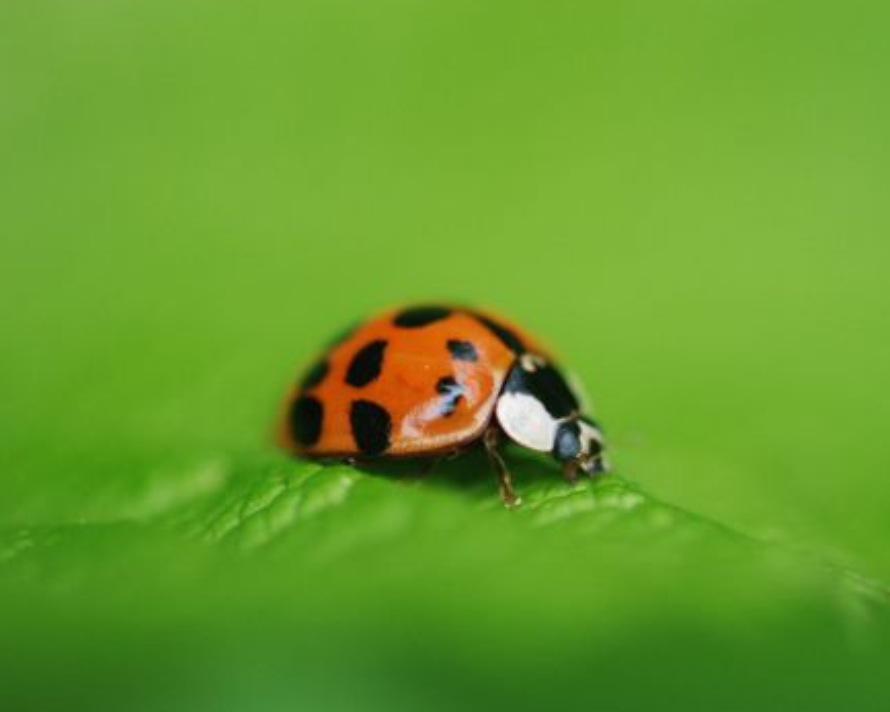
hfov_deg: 8.8
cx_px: 603
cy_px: 429
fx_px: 5759
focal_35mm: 219
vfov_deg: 7.1
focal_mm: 105
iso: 640
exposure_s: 1/1250
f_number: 4.5
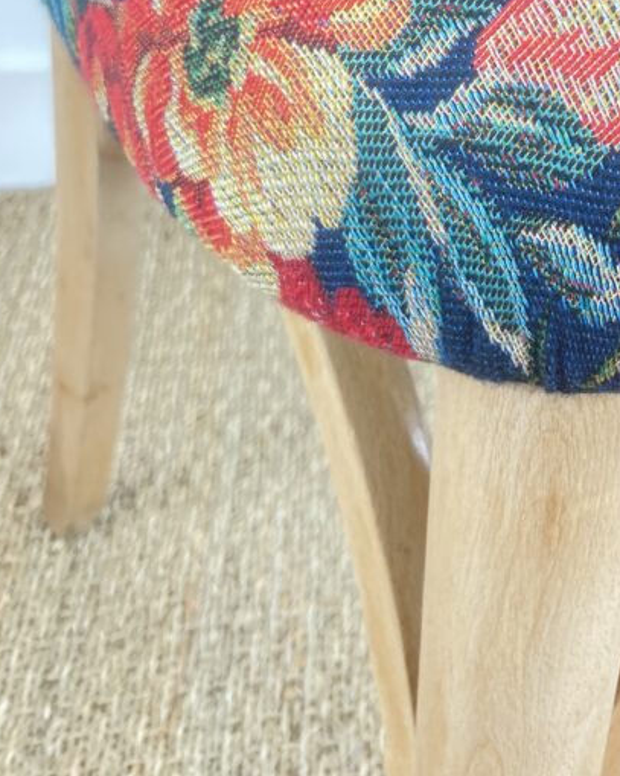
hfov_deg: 26.5
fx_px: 1262
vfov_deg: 31.7
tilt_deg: -22.1
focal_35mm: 55
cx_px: 574
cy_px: 8
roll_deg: -4.2
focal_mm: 3.99
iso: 40
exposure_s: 1/50
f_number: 1.8
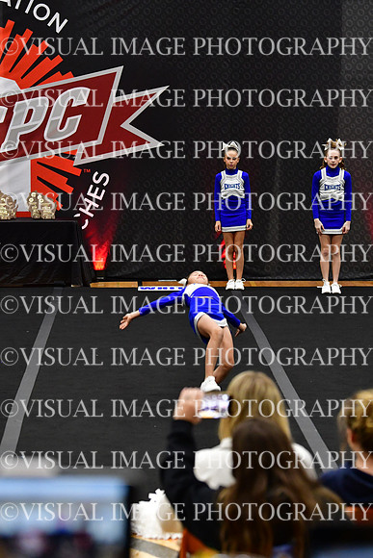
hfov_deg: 9.3
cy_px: 279
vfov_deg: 14.0
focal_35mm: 147
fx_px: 2283
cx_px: 186
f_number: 3.5
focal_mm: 98
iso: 4000
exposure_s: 1/500
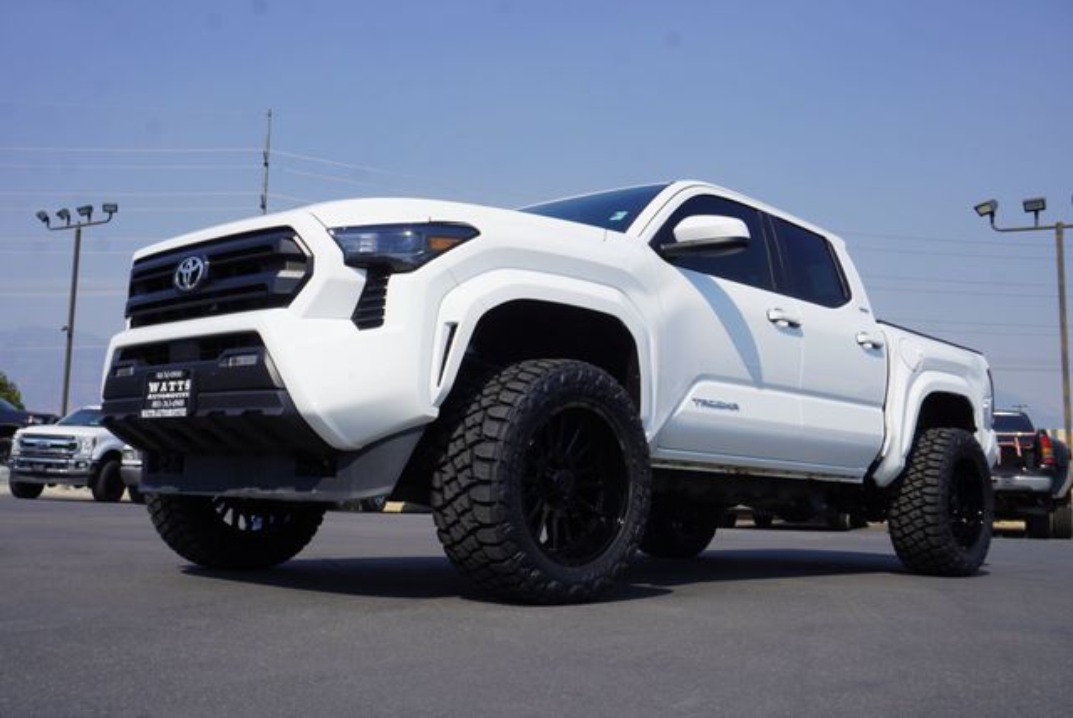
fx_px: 1119
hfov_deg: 51.2
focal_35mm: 38
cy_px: 359
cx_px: 536
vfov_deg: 35.6
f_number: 11
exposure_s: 1/250
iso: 100
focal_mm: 25
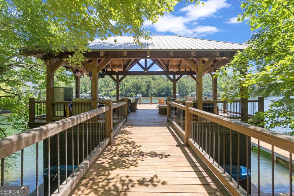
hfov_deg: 95.0
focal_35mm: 16
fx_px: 135
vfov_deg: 72.1
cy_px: 98
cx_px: 147
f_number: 4.5
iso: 250
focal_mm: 11
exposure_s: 1/100
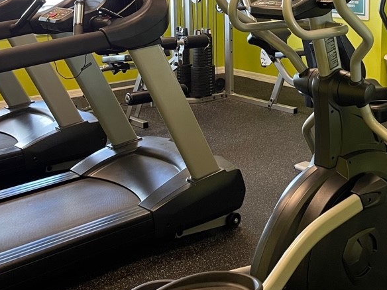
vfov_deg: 24.8
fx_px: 637
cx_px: 302
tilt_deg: -7.2
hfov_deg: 33.0
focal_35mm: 57
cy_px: 22
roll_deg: -0.7
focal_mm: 5.1
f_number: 1.6
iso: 160
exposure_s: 1/60
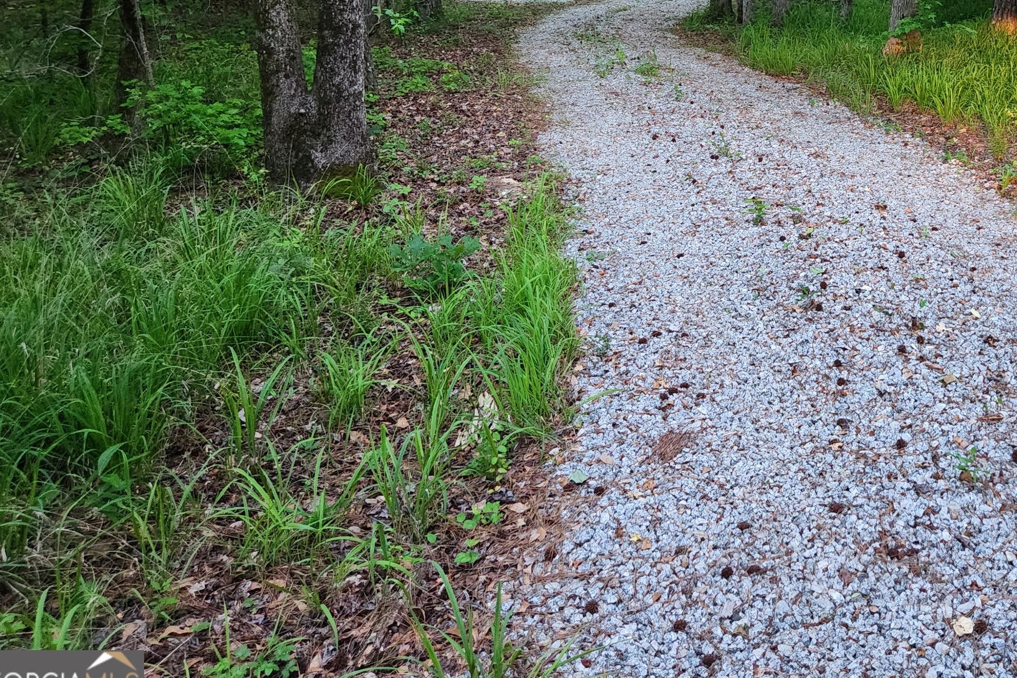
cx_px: 770
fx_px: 1073
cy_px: 105
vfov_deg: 33.7
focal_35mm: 38
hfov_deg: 48.6
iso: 1000
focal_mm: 5.4
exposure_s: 1/120
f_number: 1.8
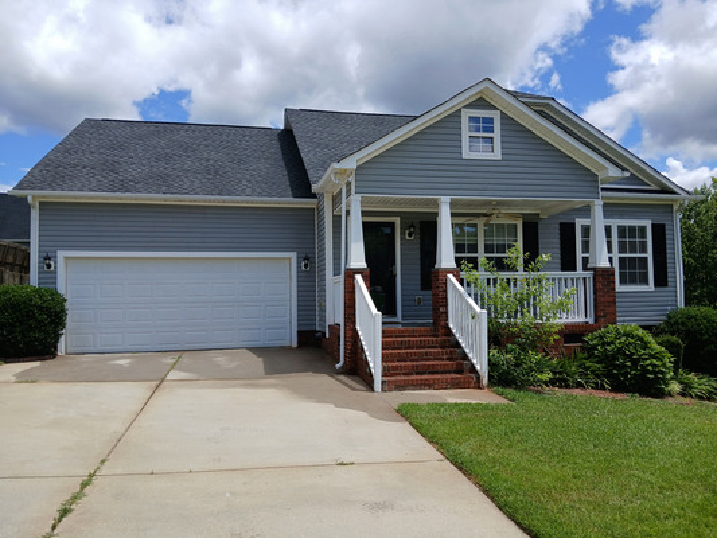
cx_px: 358
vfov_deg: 53.1
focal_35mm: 26
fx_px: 539
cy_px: 269
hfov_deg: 67.3
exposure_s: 1/624
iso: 20
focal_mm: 3.98
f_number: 1.8
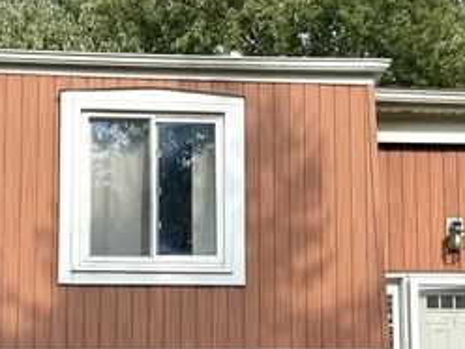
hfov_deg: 19.8
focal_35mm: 99
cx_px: 291
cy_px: 323
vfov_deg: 14.8
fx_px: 1330
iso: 80
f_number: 1.78
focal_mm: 6.76
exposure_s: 1/3413
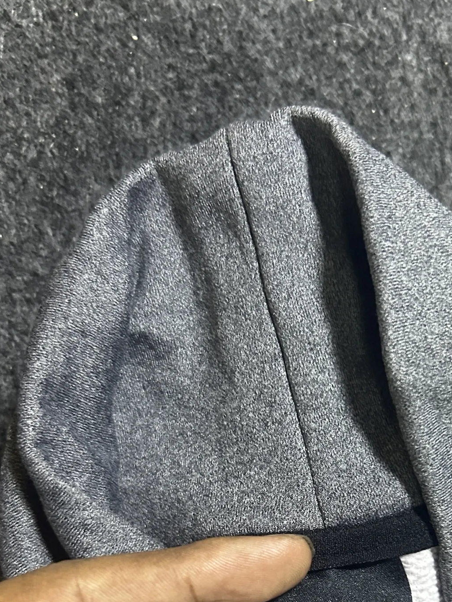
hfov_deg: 29.3
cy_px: 518
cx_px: 329
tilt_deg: -62.5
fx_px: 853
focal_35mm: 49
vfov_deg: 36.9
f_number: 1.5
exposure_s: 1/50
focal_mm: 5.7
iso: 500
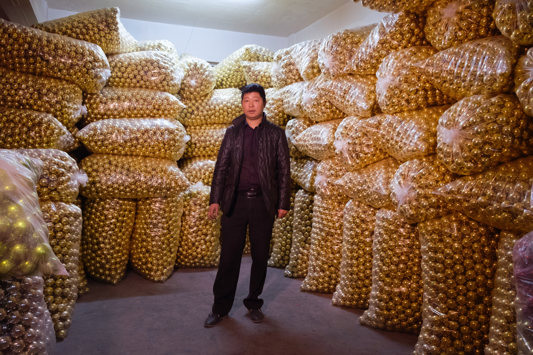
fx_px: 400
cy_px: 178
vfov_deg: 47.9
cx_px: 266
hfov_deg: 67.4
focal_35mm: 27
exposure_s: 1/30
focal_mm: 18
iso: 2000
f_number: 4.5
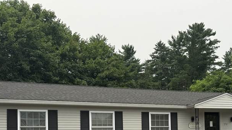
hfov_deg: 45.7
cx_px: 156
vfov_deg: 25.7
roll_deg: +1.2
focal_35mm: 44
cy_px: 131
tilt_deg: +1.8
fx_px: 271
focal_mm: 6.76
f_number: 1.78
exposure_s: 1/521
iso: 80
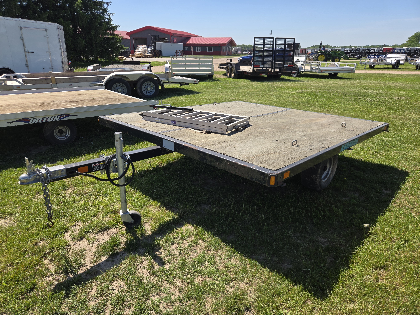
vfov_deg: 58.9
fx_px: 279
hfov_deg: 73.9
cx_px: 210
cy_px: 158
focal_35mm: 23
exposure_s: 1/1445
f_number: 1.8
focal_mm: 5.4
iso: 25
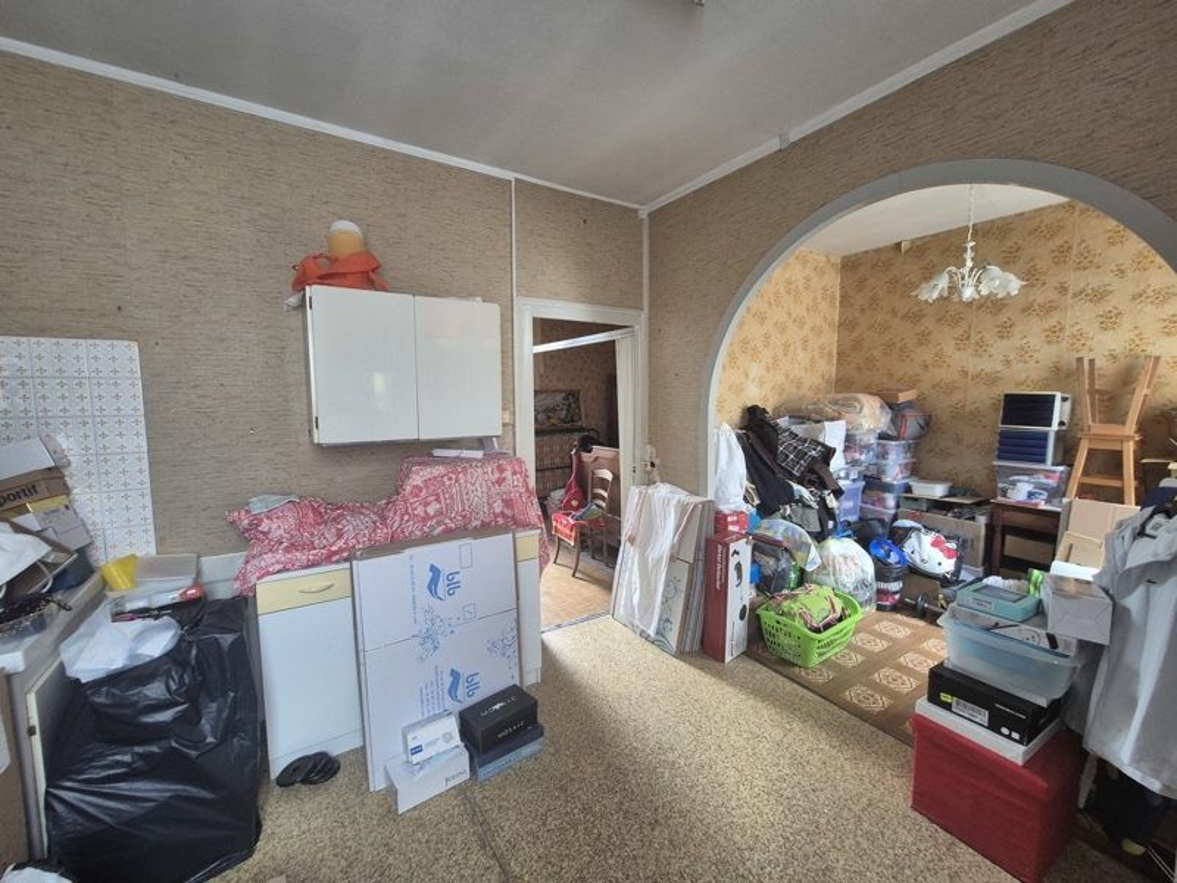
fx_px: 442
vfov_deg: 89.9
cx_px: 588
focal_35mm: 13
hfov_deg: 106.2
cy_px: 442
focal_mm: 2.2
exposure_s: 1/50
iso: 320
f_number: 2.2
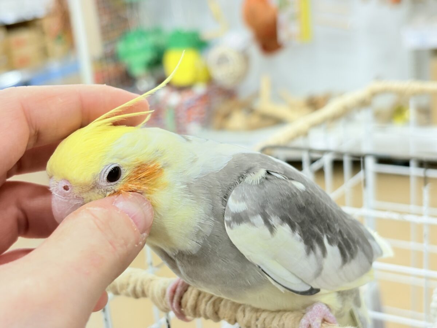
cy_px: 164
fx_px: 656
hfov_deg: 36.8
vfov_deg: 28.0
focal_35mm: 52
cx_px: 218
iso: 50
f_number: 1.6
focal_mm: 5.96
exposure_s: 1/50
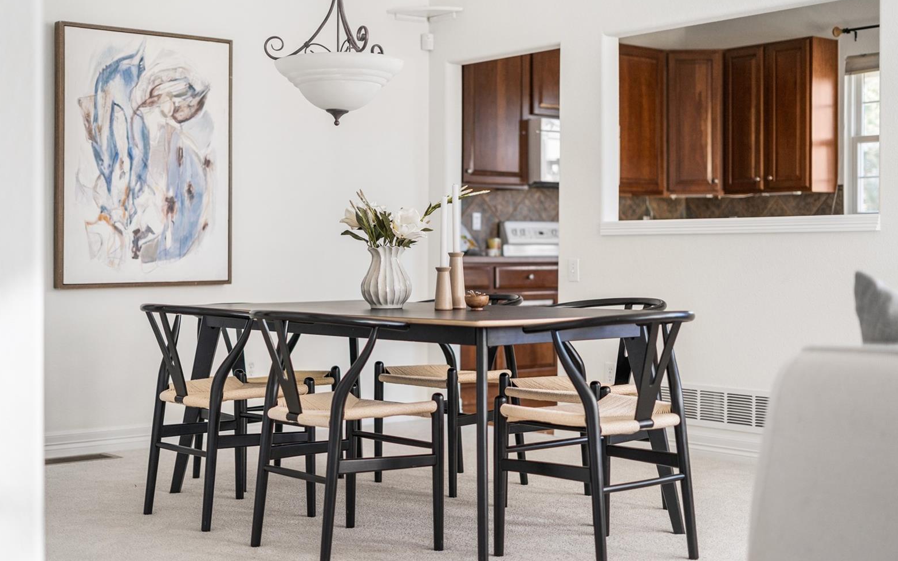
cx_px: 455
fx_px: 1273
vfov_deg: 24.9
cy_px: 281
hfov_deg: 38.9
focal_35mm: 52
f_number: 1.8
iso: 500
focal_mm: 50
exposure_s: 1/500
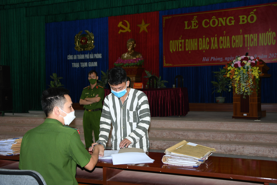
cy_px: 92
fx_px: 300
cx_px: 138
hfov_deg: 49.6
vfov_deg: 34.2
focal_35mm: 39
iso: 640
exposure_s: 1/200
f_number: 4.5
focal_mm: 26
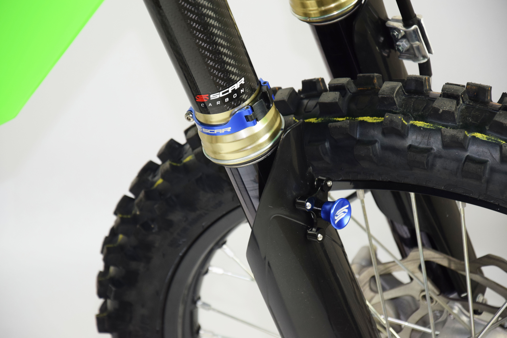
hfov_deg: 13.0
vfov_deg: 8.7
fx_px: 2218
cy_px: 169
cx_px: 254
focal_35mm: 158
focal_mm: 105
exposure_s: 1/125
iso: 720
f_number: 5.6
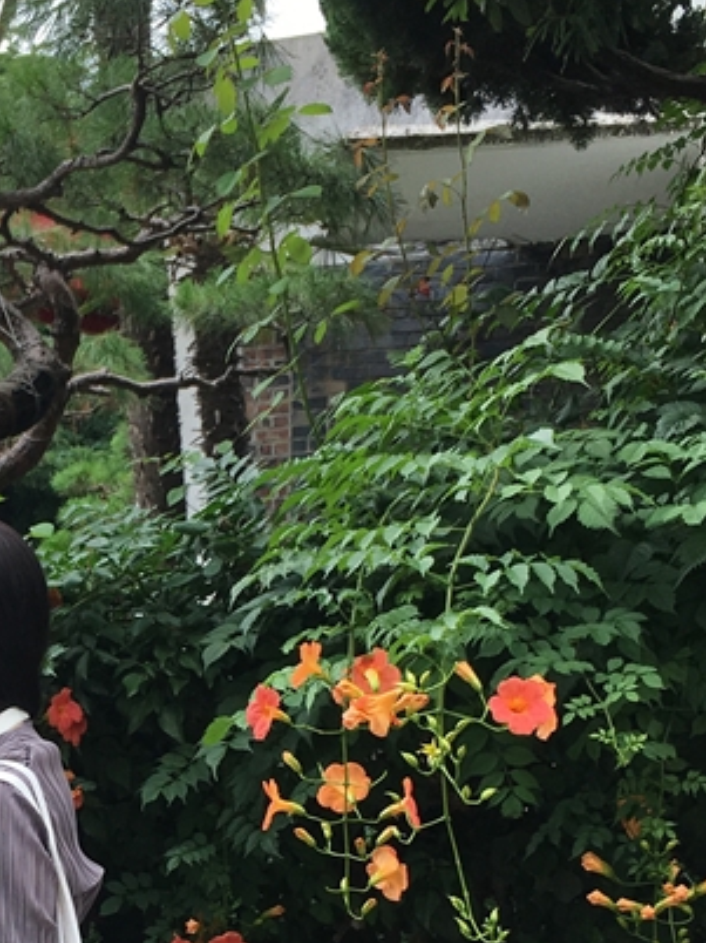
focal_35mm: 77
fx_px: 2096
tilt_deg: -4.0
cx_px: 21
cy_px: 808
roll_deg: +0.1
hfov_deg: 18.7
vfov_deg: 24.8
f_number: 2.2
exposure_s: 1/386
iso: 25
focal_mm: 4.15
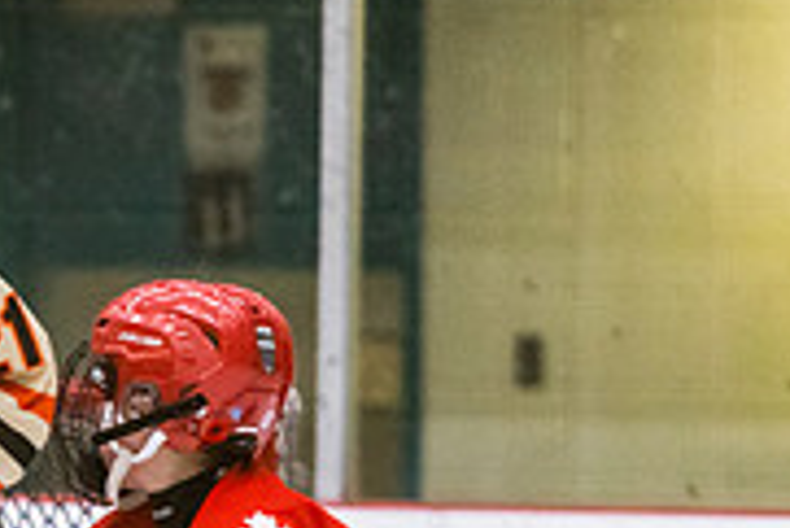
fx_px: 14473
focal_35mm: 659
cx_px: -432
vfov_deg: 2.1
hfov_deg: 3.1
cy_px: 877
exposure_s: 1/640
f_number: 3.2
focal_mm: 175
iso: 3200
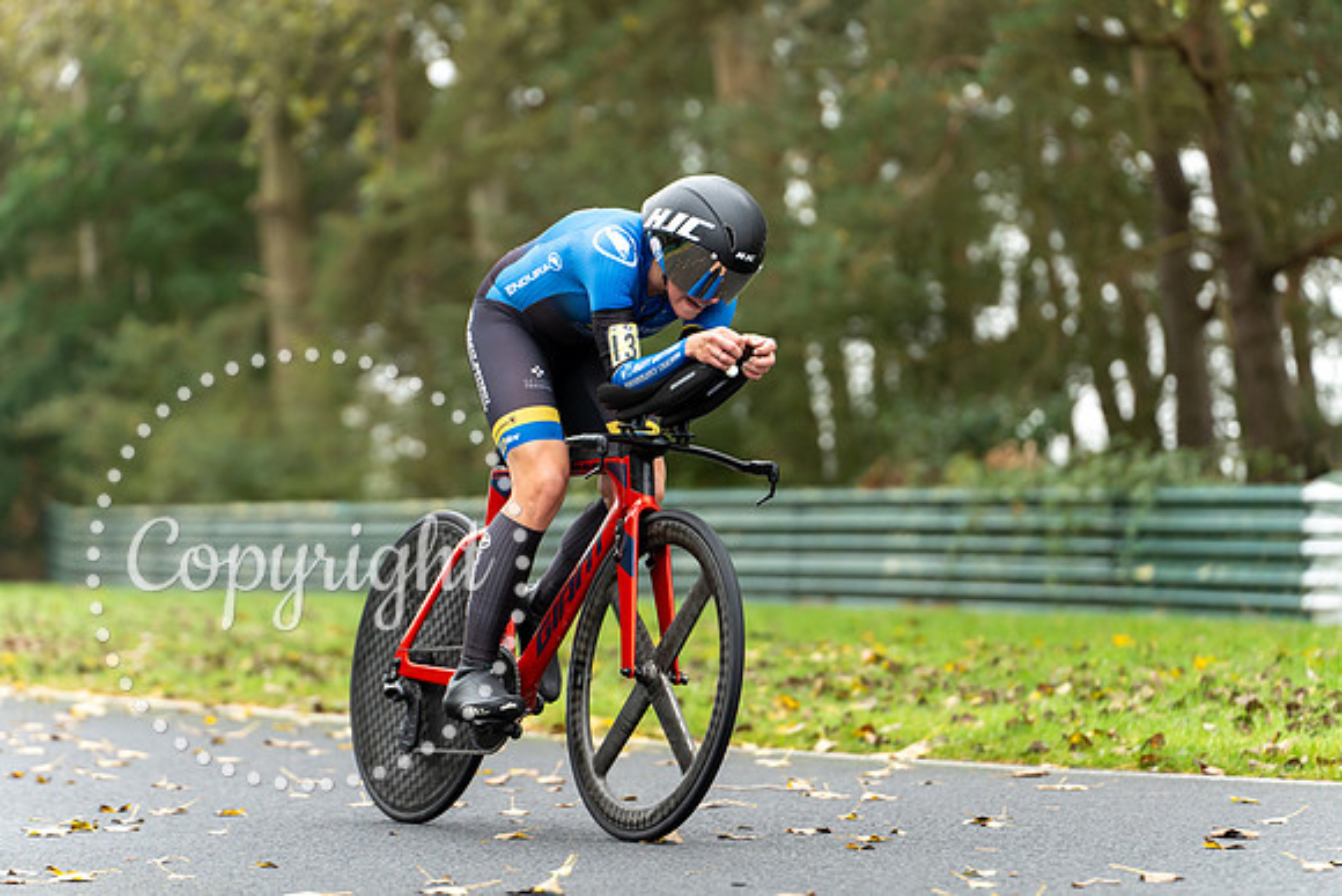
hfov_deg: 12.3
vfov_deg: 8.2
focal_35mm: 167
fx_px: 6239
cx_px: 671
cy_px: 448
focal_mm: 163
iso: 1250
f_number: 3.5
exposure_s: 1/1000
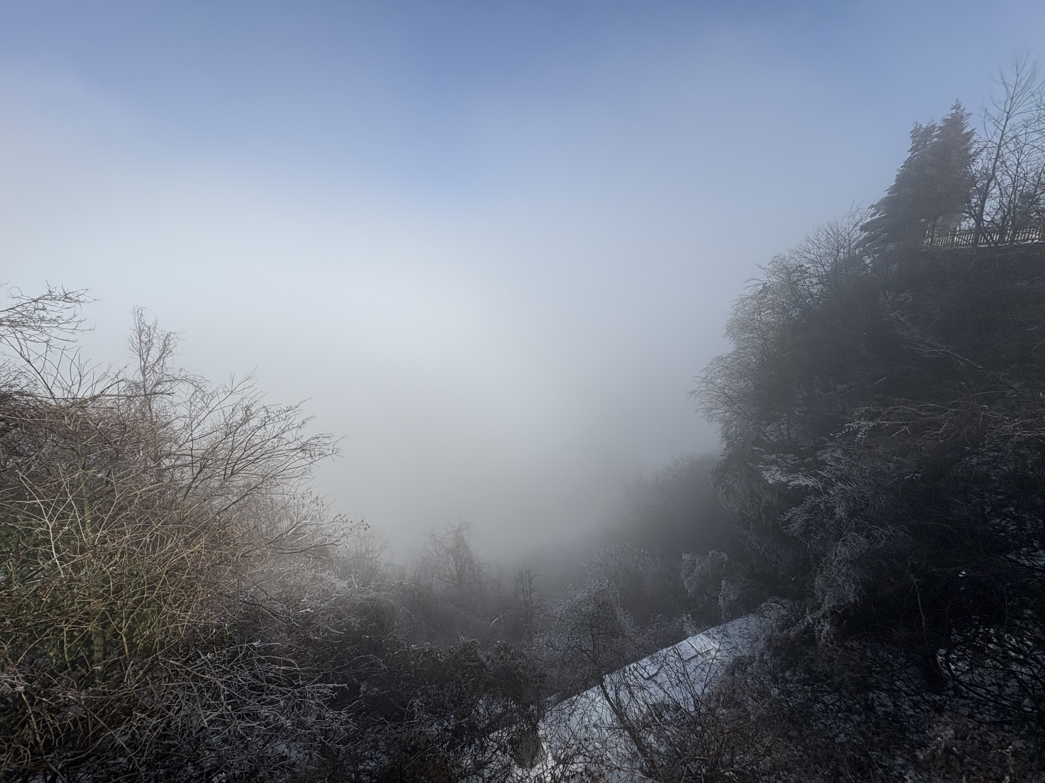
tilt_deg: -14.3
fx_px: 423
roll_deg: -0.4
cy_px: 392
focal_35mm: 14
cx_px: 522
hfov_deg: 102.1
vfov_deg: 85.7
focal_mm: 2.22
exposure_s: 1/3106
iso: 50
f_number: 2.2
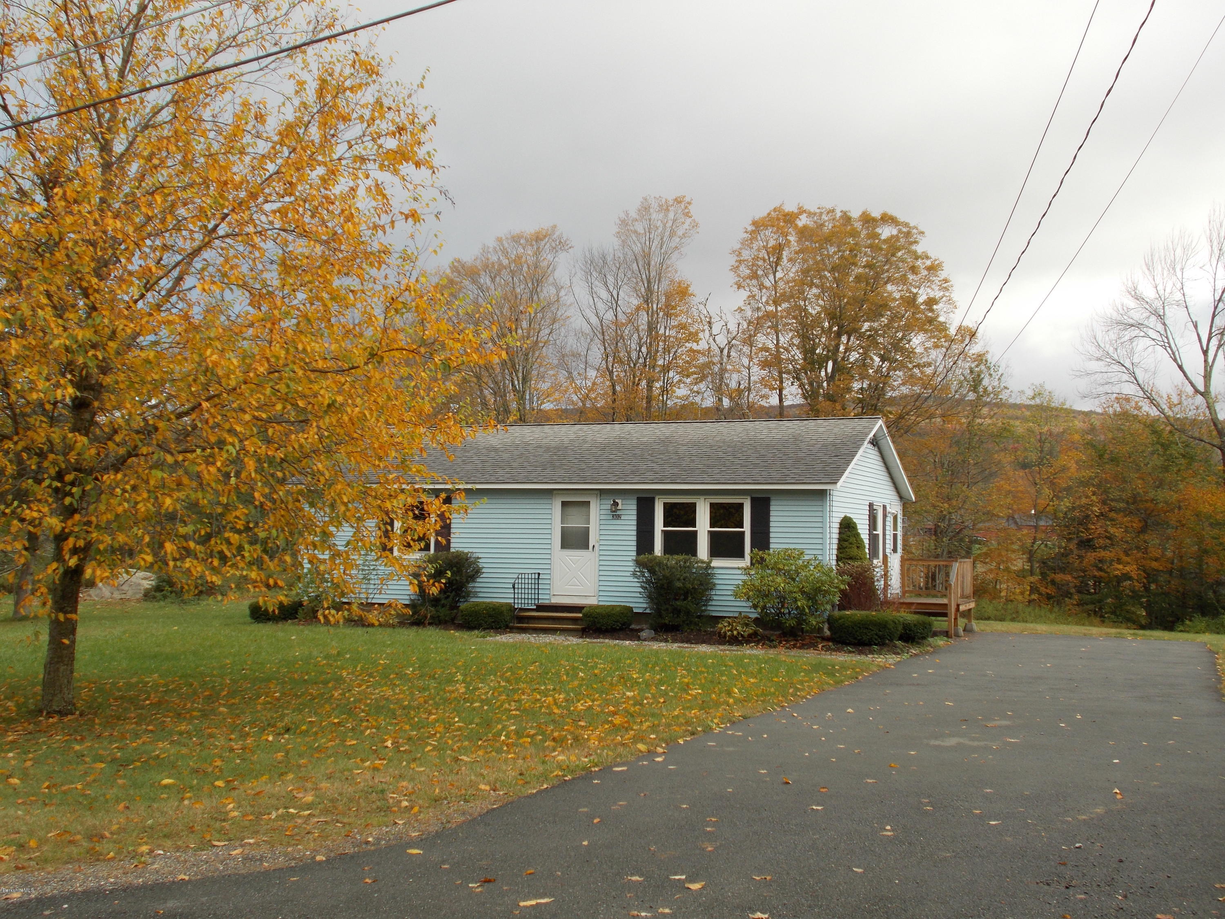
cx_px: 612
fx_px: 1380
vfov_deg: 36.8
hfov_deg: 47.9
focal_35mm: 39
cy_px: 460
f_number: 3.9
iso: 80
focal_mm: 6.9
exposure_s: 1/160
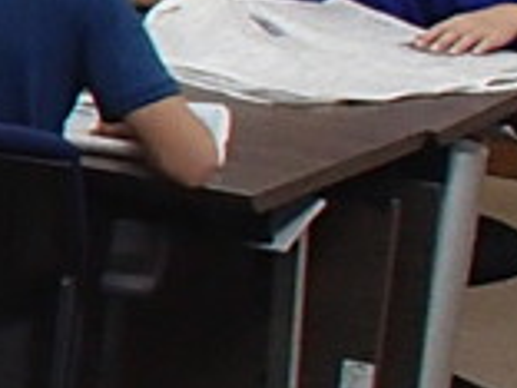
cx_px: -1375
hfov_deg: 7.3
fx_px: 3211
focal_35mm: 215
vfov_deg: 6.9
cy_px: 3
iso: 200
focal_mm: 5
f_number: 3.9
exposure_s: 1/50
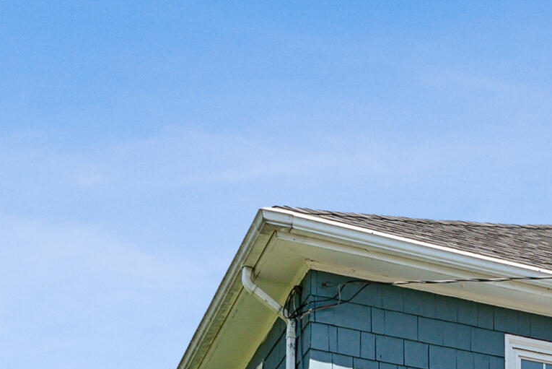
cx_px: 697
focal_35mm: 98
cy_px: 600
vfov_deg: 13.0
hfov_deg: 19.4
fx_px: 1503
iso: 320
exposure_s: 1/800
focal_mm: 25
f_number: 7.1
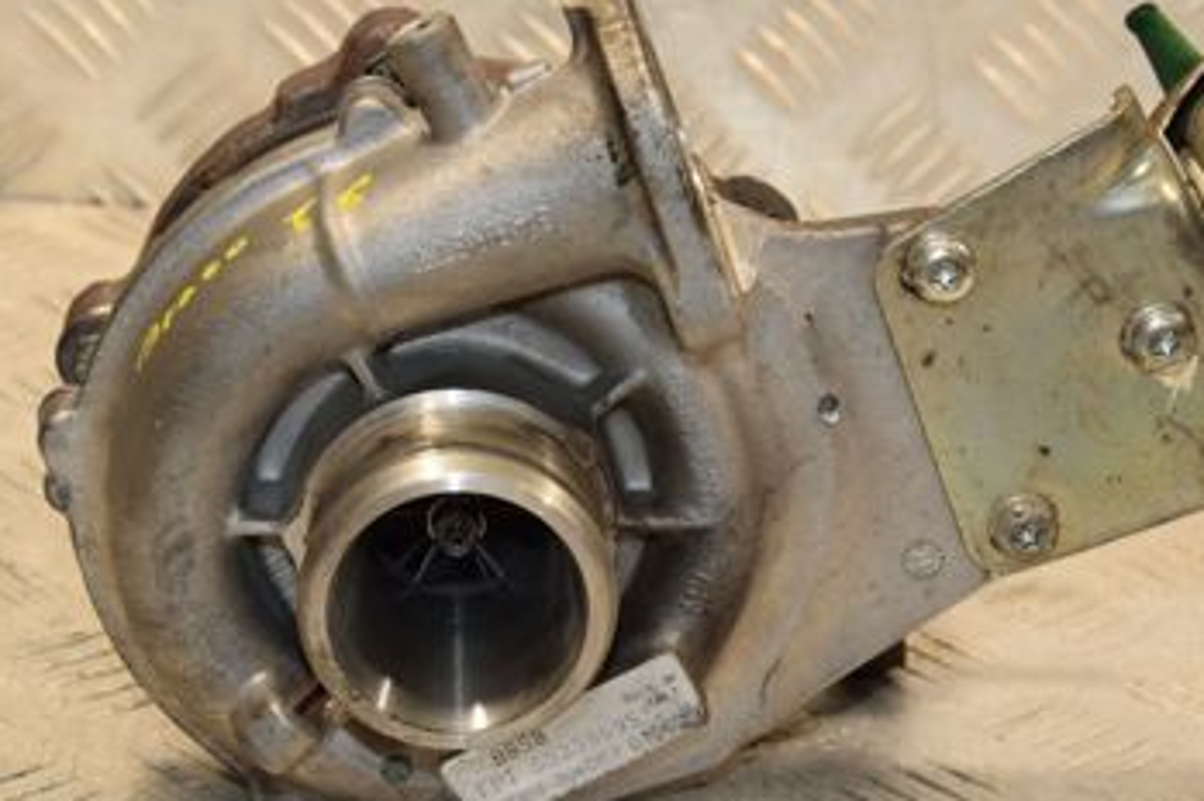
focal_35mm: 124
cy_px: 345
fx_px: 4140
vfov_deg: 11.0
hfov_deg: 16.5
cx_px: 790
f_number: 7.1
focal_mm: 45
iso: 800
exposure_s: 1/200
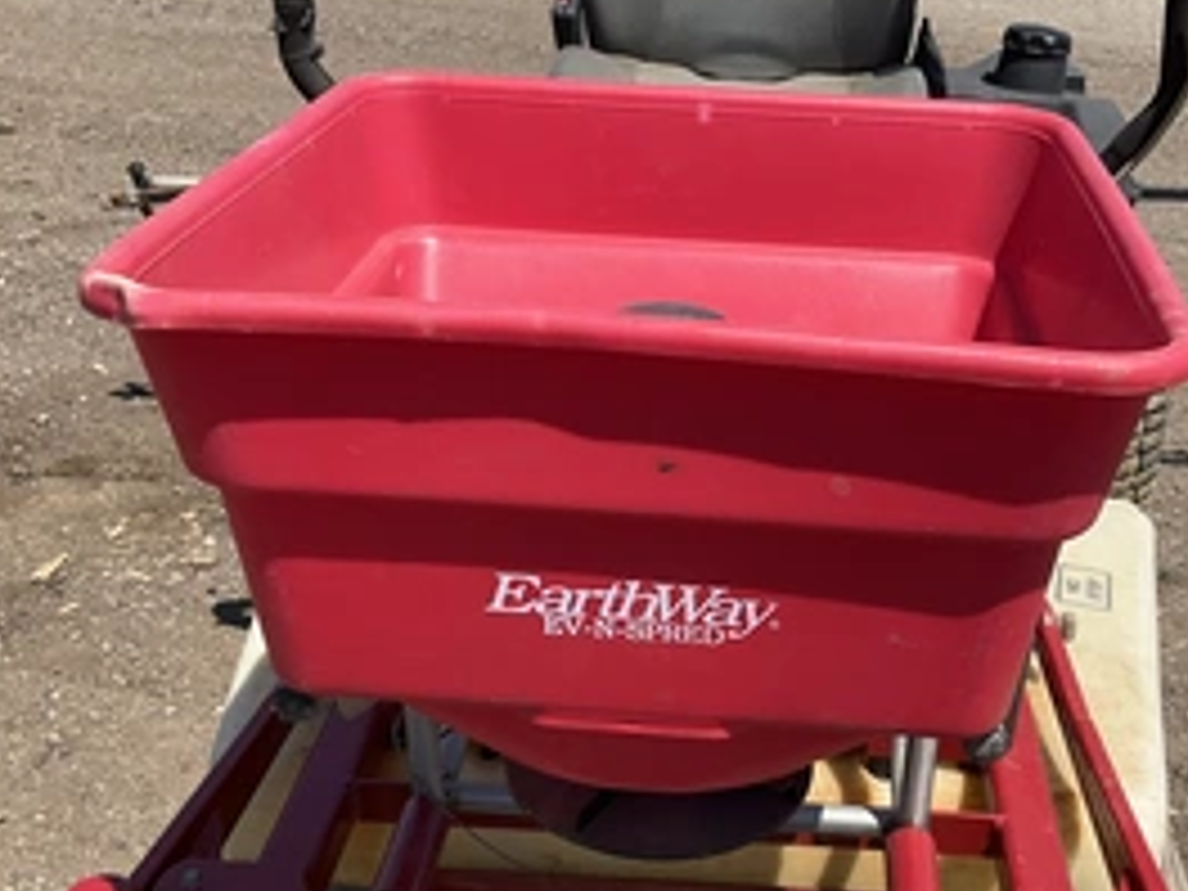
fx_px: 1510
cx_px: 724
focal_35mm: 44
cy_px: 644
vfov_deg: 32.4
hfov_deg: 42.7
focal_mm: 3
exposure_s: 1/1377
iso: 25
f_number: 1.8
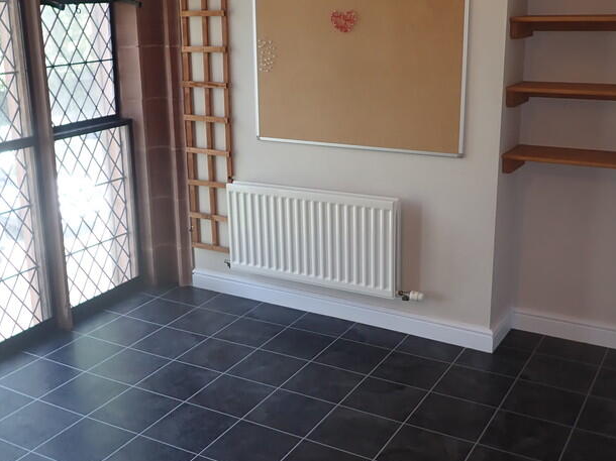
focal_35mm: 42
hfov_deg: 44.6
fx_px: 747
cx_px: 256
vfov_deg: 34.3
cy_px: 202
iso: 100
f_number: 2
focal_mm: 4.5
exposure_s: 1/60
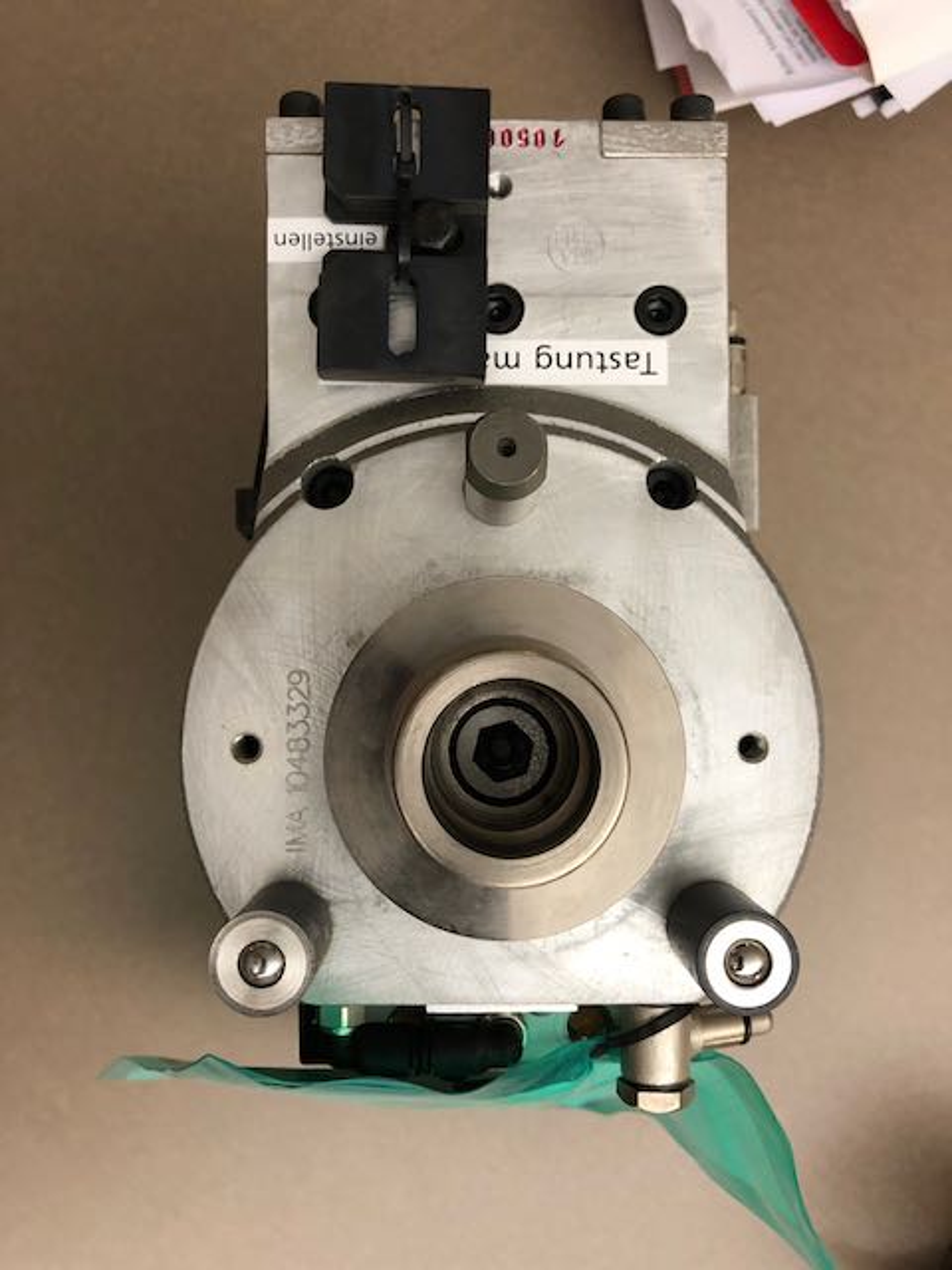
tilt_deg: -85.3
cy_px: 635
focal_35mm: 28
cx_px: 476
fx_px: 1027
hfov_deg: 49.7
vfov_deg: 63.4
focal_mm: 3.99
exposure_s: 1/15
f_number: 1.8
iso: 40
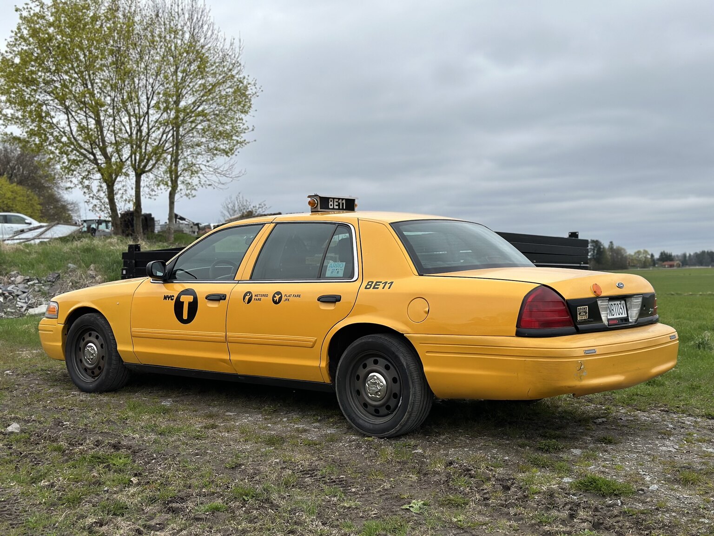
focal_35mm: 48
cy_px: 268
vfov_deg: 30.3
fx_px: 990
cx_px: 357
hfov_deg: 39.7
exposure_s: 1/4566
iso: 100
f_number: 1.78
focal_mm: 6.86
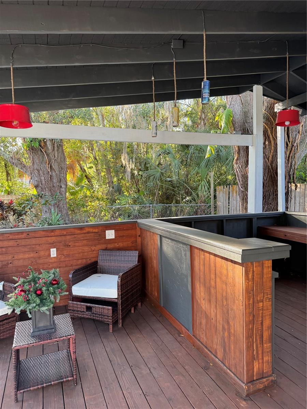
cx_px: 154
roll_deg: +2.4
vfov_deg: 71.6
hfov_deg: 56.8
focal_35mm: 24
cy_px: 204
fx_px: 284
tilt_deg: -3.3
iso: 80
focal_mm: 6.76
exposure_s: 1/121
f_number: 1.78
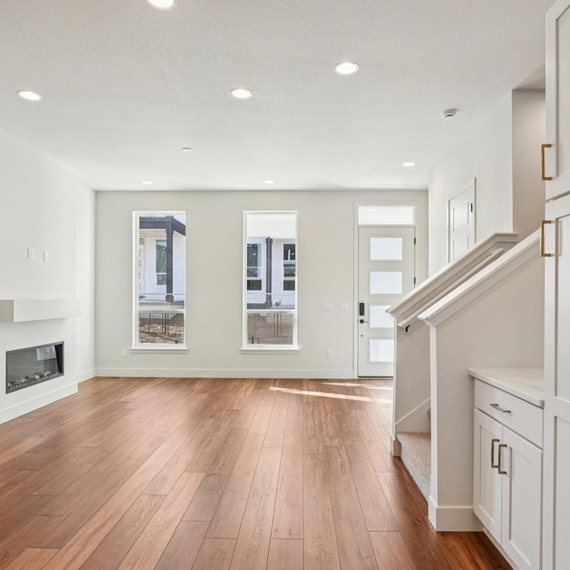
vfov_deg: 70.5
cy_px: 292
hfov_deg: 70.5
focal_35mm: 22
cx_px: 288
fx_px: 403
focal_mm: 11
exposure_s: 1/30
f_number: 8
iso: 125
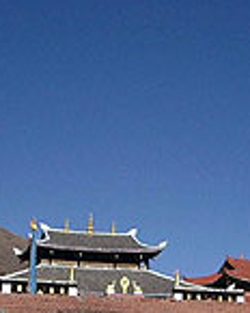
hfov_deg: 13.4
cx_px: 164
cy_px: 253
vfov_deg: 16.6
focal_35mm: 115
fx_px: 1064
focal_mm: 6.2
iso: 64
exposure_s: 1/1250
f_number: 4.3
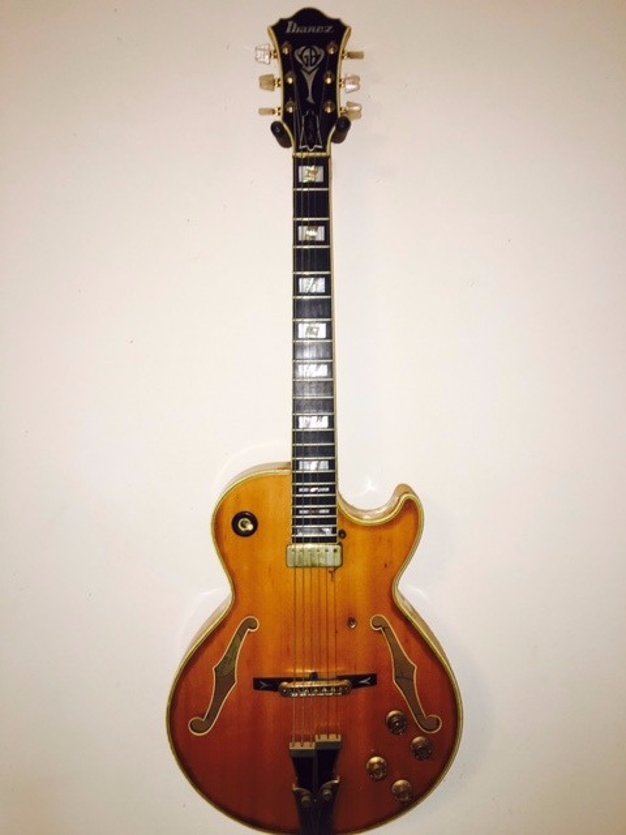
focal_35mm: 29
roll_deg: -0.4
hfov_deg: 48.2
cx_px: 313
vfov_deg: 61.7
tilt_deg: -7.1
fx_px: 699
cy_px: 418
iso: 40
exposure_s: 1/20
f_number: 2.2
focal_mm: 4.15
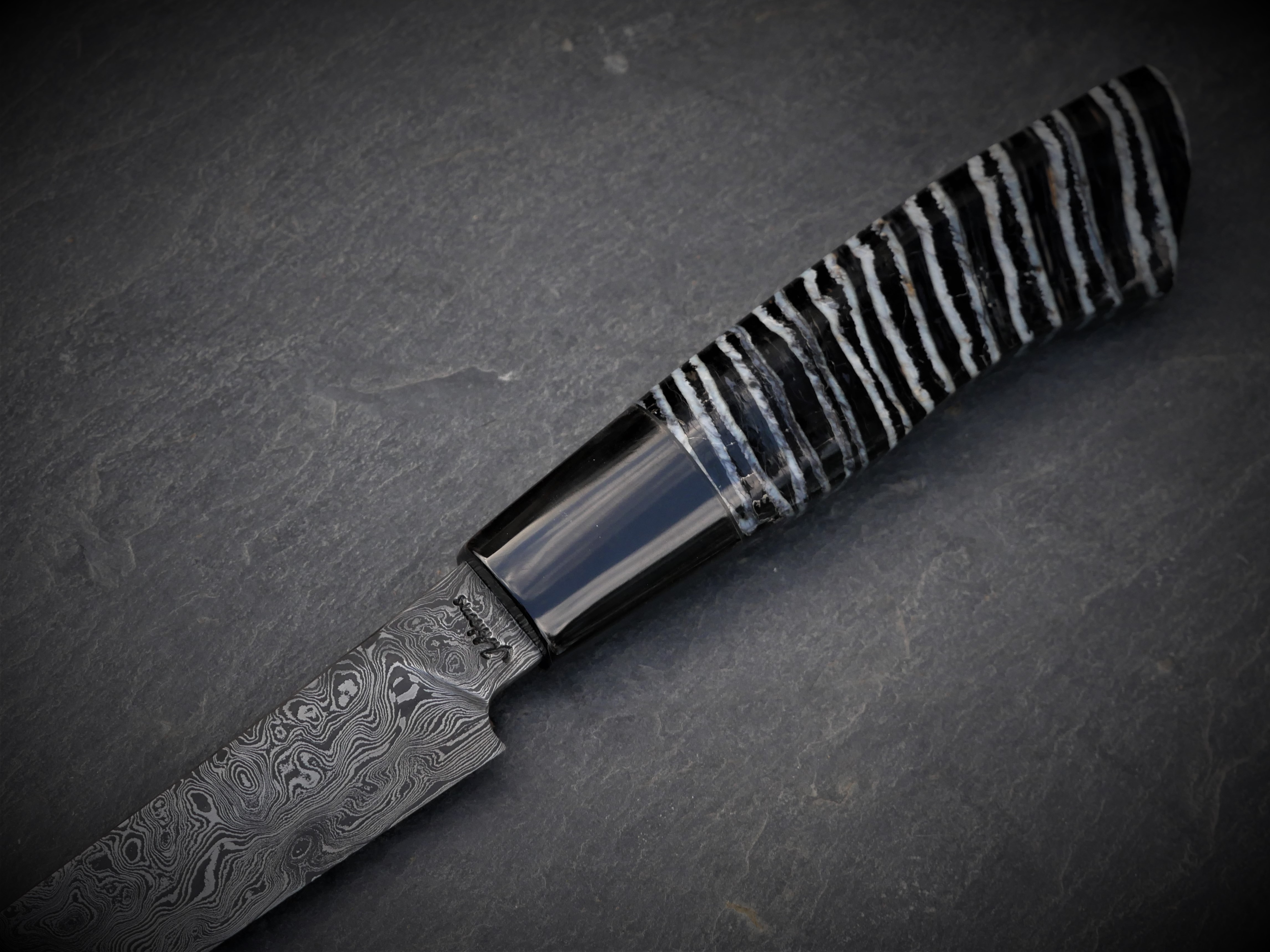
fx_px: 8401
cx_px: 637
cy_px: 476
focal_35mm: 229
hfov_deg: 8.6
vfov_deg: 6.5
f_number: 5.6
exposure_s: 1/250
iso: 800
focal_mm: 114
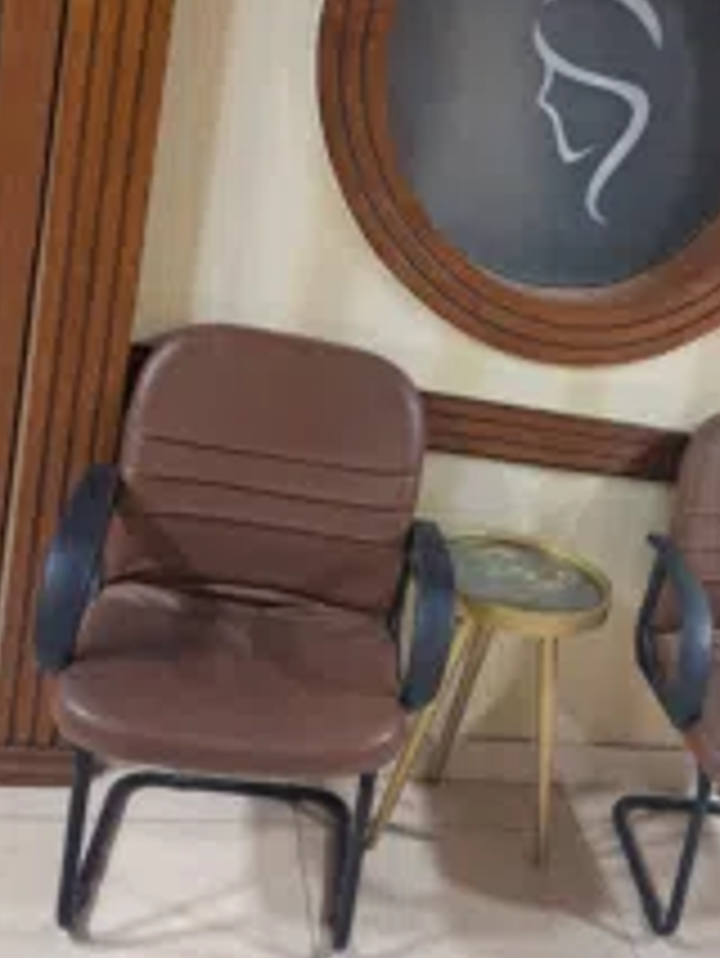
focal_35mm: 45
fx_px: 1247
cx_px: 603
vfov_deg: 42.0
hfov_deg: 31.2
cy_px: 463
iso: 200
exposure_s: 1/50
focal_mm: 5.23
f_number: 1.8
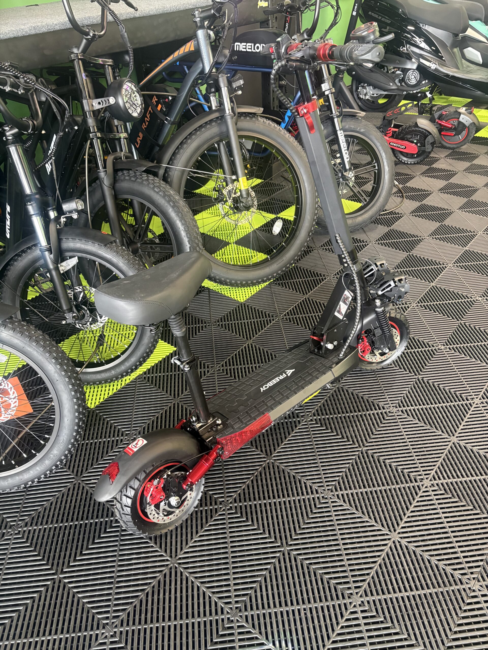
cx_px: 244
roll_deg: +3.9
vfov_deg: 67.3
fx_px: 489
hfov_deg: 53.1
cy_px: 325
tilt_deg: -36.6
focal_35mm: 26
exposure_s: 1/60
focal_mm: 5.96
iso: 400
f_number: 1.6
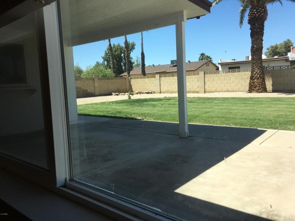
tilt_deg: -5.2
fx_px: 247
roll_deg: +2.3
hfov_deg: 61.7
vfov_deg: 48.2
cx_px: 148
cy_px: 110
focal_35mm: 29
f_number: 2.2
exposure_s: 1/864
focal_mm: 4.15
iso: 25
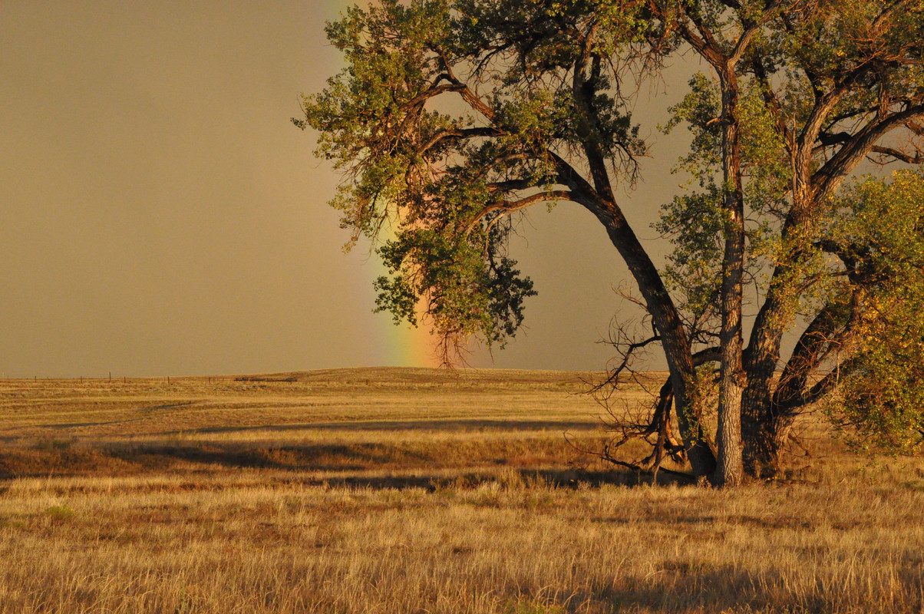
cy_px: 307
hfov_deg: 15.9
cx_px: 462
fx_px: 3307
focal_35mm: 129
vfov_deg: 10.6
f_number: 13
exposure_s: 1/640
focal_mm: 86
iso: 3200
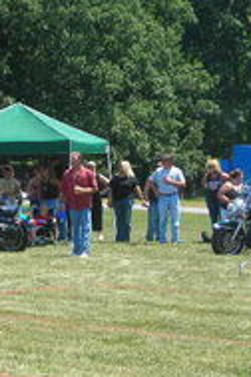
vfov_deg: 14.3
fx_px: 1495
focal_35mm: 143
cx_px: 0
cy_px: 203
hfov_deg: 9.5
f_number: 3.9
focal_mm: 10.8
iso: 50
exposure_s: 1/187
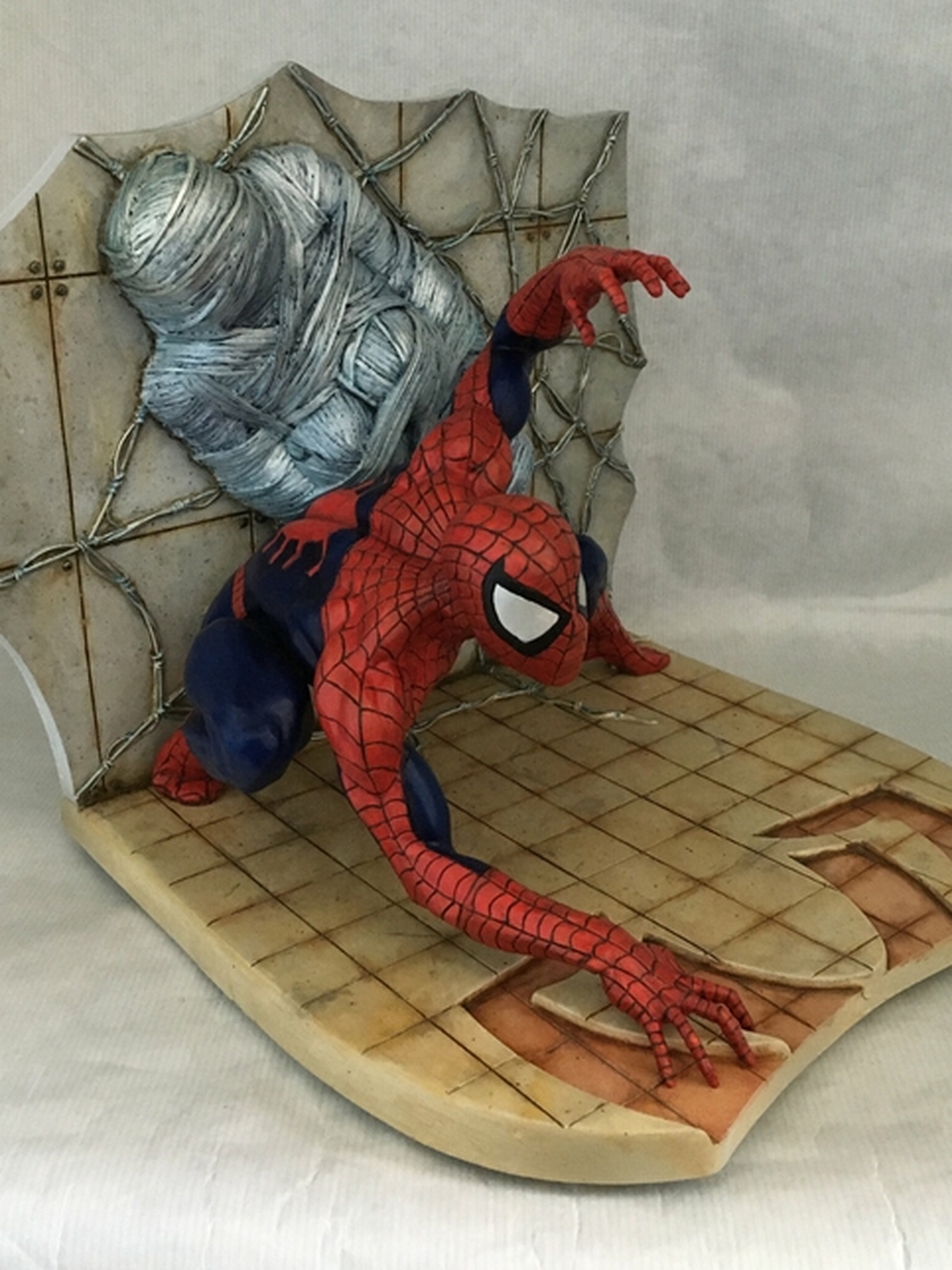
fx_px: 1320
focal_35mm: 36
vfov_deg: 51.3
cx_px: 485
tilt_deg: -20.2
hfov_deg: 39.7
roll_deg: +0.5
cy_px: 584
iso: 250
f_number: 2.2
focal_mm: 4.15
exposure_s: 1/17
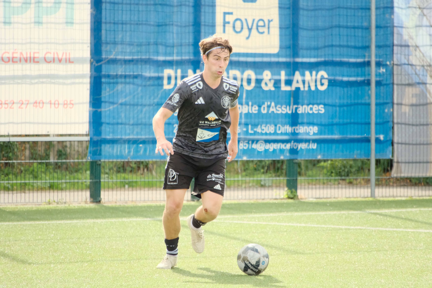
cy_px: 144
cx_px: 216
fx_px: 4152
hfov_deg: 6.0
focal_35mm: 346
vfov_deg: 4.0
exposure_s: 1/2000
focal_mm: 230.8
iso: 5000
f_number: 6.7
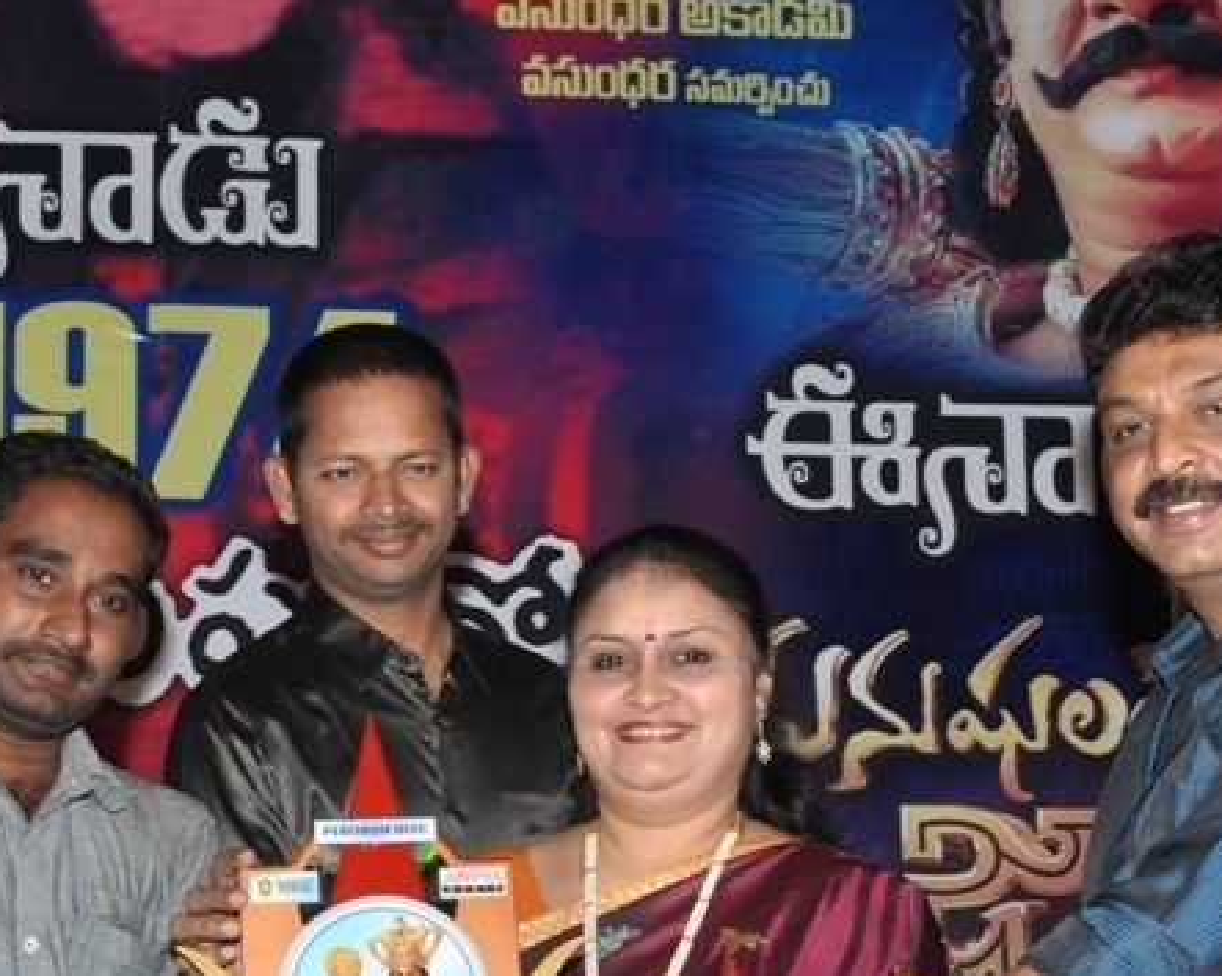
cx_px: 337
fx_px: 3290
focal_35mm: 91
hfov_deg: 20.9
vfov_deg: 16.6
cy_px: 932
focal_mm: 28
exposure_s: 1/125
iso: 400
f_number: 8
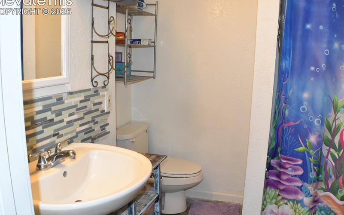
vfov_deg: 29.8
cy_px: 123
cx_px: 208
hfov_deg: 45.9
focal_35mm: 43
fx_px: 403
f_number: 5
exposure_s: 1/100
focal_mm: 22
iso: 800
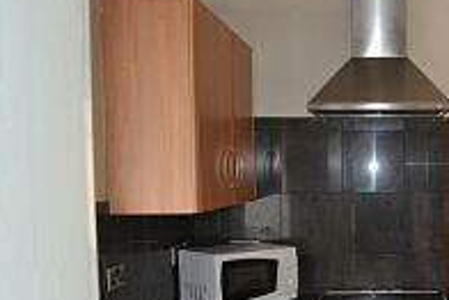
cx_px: 415
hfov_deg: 34.0
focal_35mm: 55
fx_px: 686
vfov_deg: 24.3
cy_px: 237
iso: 800
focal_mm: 18
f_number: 3.5
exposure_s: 1/60
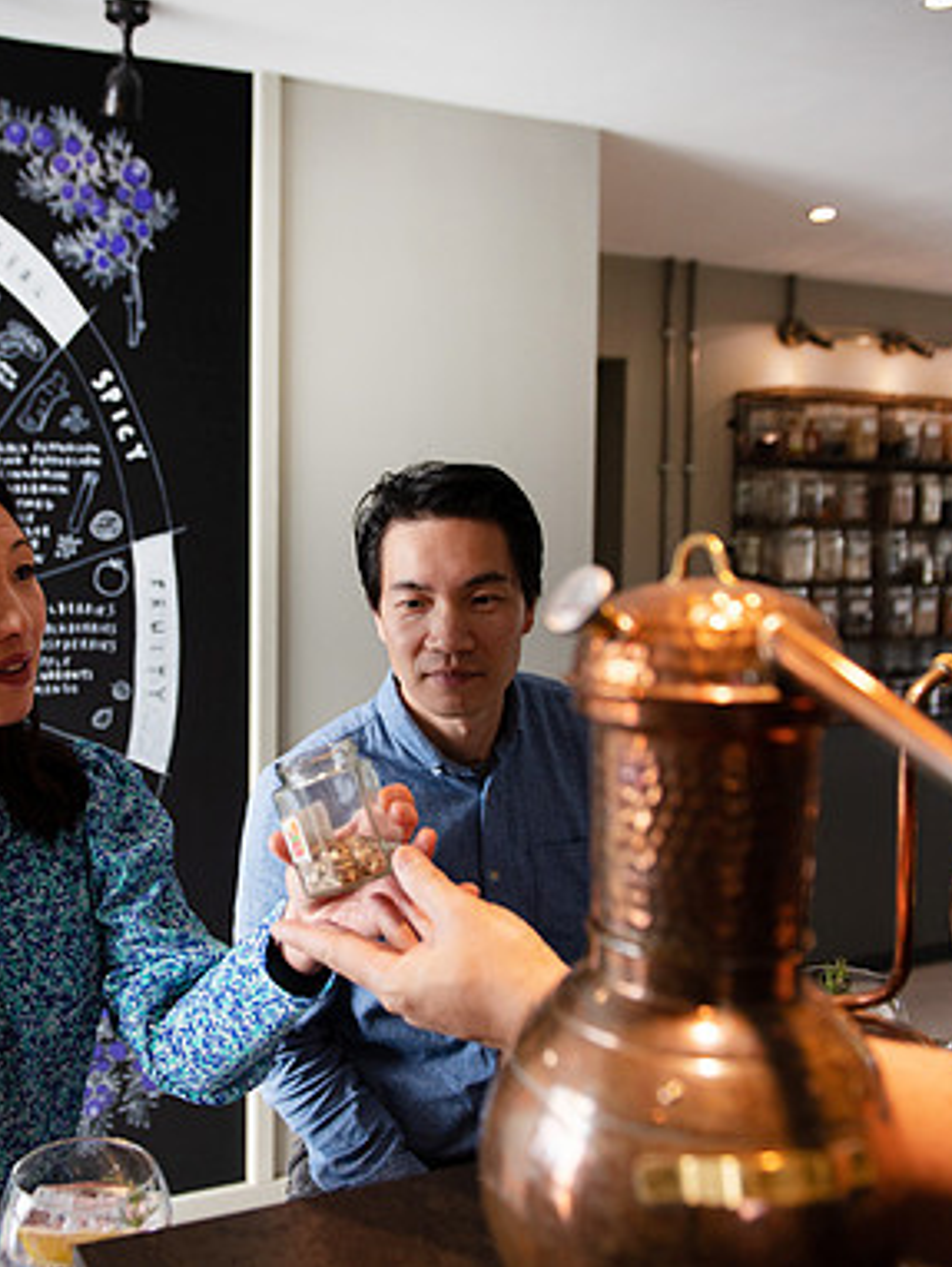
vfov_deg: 52.6
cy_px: 629
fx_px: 1282
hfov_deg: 40.1
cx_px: 292
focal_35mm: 35
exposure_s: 1/250
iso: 320
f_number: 2.8
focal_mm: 24
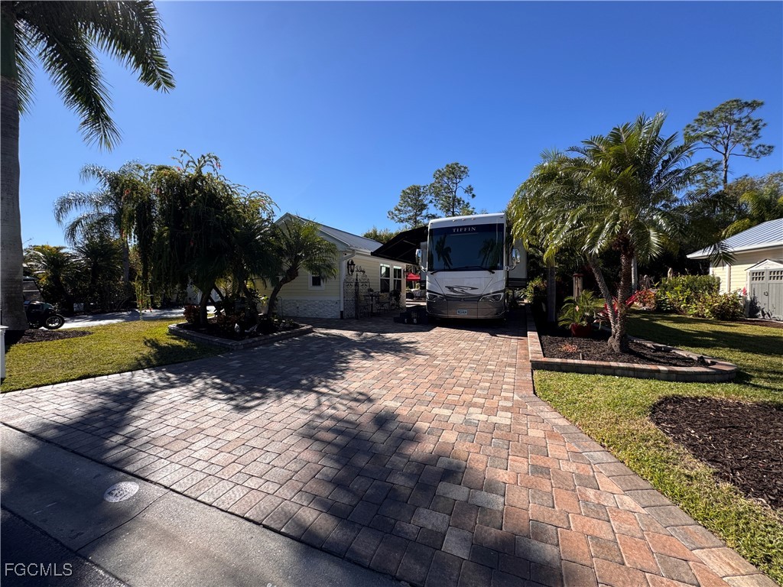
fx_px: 317
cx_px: 392
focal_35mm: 14
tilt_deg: -1.9
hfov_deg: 102.1
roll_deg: -0.3
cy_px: 294
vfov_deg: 85.7
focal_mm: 2.22
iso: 50
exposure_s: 1/1299
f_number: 2.2
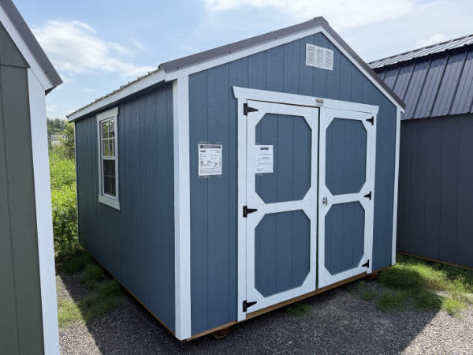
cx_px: 236
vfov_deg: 56.8
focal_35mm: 24
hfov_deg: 71.6
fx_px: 328
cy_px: 178
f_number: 1.8
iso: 100
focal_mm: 6.8
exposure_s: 1/3584
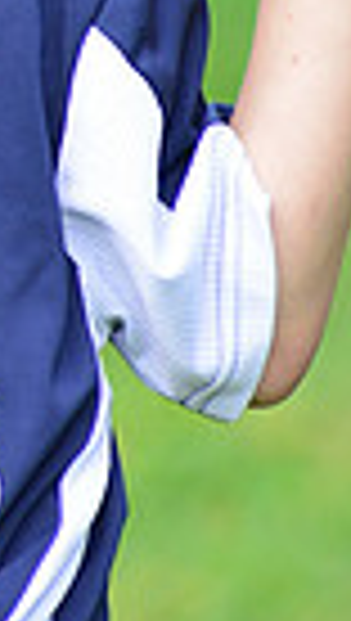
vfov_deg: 2.6
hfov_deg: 1.5
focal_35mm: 815
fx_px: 13436
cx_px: -382
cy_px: -232
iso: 320
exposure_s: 1/200
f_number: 5.6
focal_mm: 185
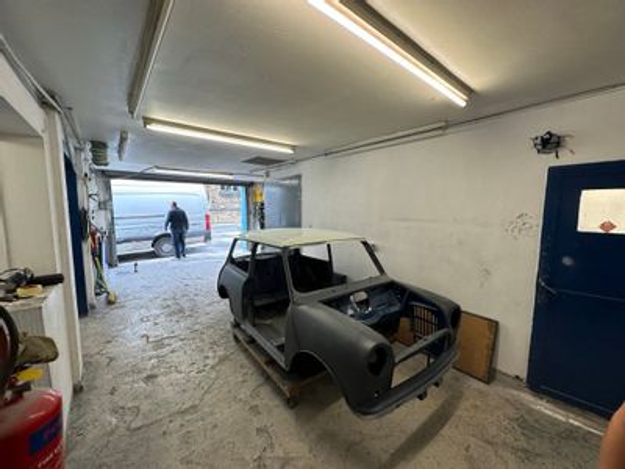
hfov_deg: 102.1
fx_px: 253
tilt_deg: -4.8
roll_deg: -0.7
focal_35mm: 14
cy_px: 234
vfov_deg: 85.7
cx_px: 312
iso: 100
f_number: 2.2
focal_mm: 2.22
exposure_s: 1/100
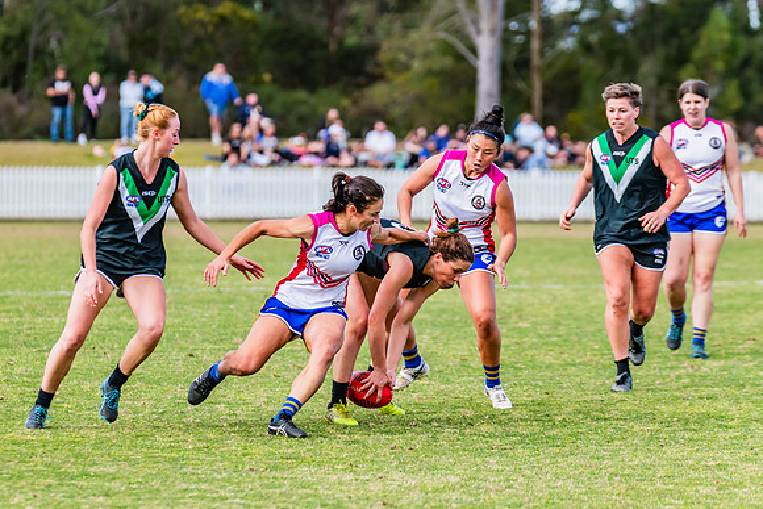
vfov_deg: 4.8
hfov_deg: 7.2
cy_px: 246
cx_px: 343
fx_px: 6101
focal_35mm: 288
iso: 800
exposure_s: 1/1600
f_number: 5.6
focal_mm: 250
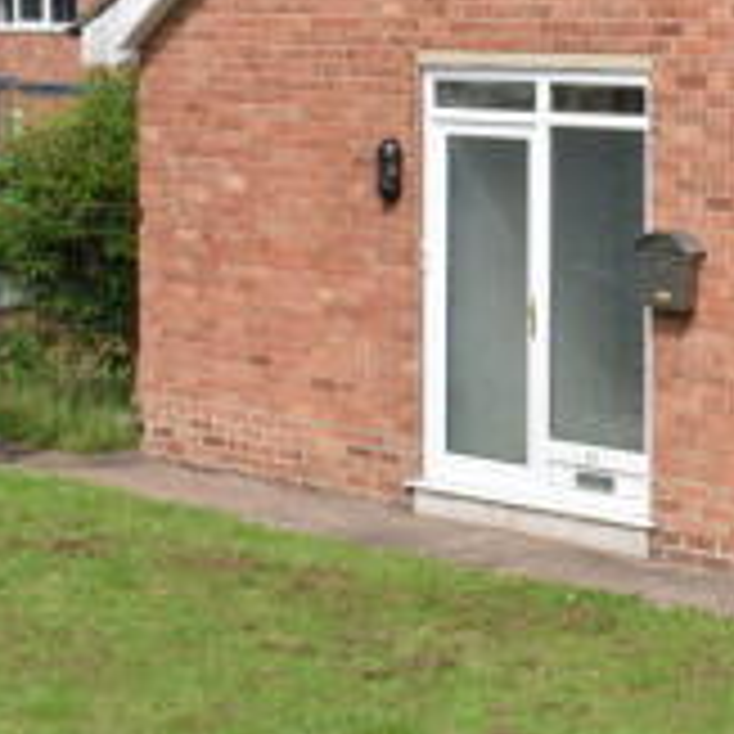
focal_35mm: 100
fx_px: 2405
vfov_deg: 17.2
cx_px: 950
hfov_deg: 16.4
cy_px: 119
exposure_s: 1/250
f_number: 25
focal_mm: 27
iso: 800
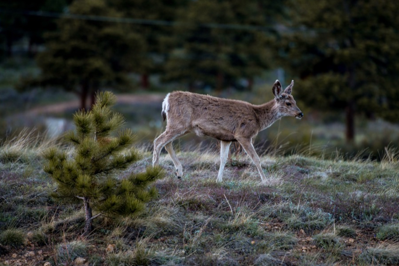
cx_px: 200
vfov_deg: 6.8
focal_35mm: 201
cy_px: 133
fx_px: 2227
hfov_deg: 10.2
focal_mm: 200
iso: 400
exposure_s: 1/640
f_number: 2.8
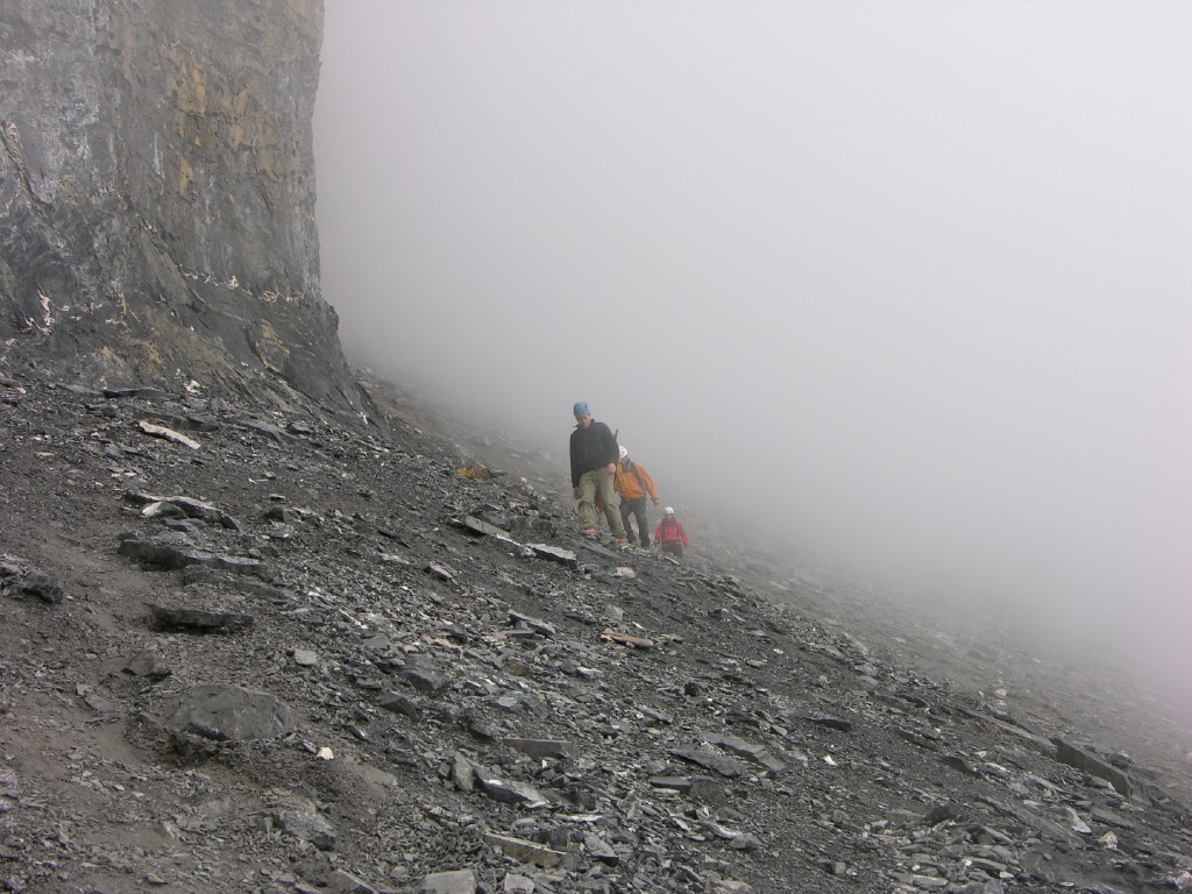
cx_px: 596
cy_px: 447
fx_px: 2135
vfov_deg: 23.7
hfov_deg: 31.2
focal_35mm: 62
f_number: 5.1
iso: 50
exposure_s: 1/250
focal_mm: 15.7
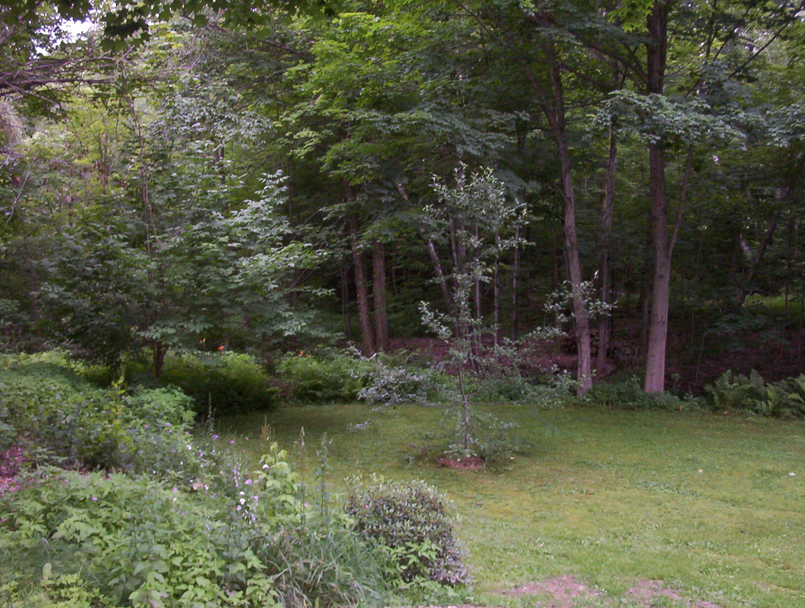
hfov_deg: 47.8
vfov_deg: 37.0
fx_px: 909
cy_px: 304
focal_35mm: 39
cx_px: 402
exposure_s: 1/30
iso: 140
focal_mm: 6
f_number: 4.5
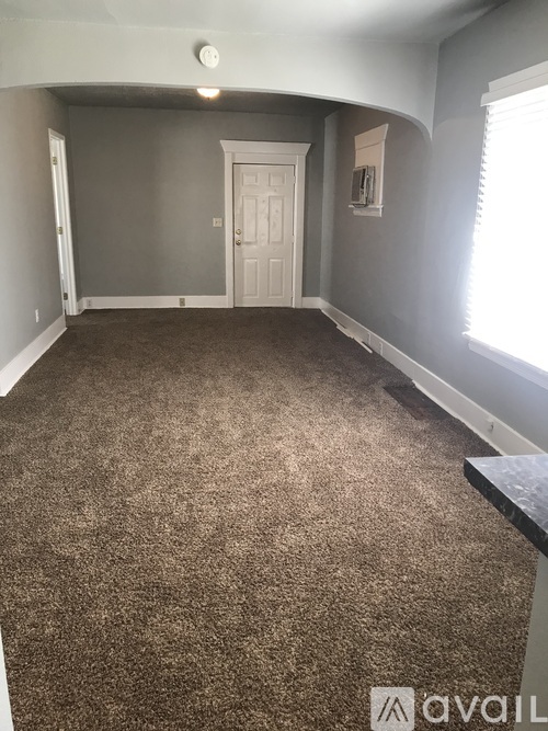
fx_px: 591
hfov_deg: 49.7
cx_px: 274
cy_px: 366
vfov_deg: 63.5
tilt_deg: -14.7
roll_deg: -0.3
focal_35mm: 28
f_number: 1.8
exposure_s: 1/30
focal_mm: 3.99
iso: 32
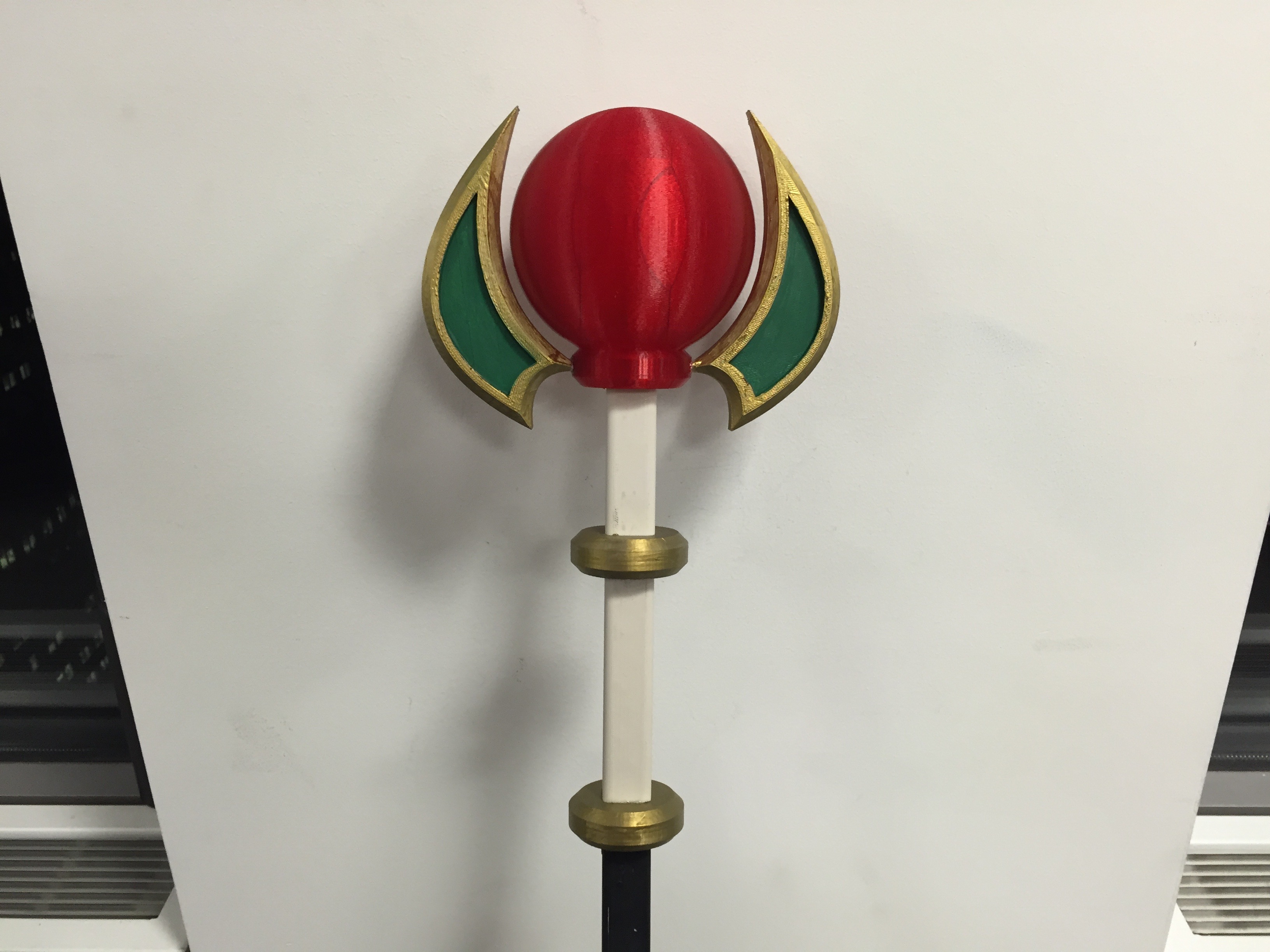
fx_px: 1064
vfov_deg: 48.2
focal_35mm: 29
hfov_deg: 61.7
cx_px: 635
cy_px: 476
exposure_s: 1/30
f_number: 2.2
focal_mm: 4.15
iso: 80
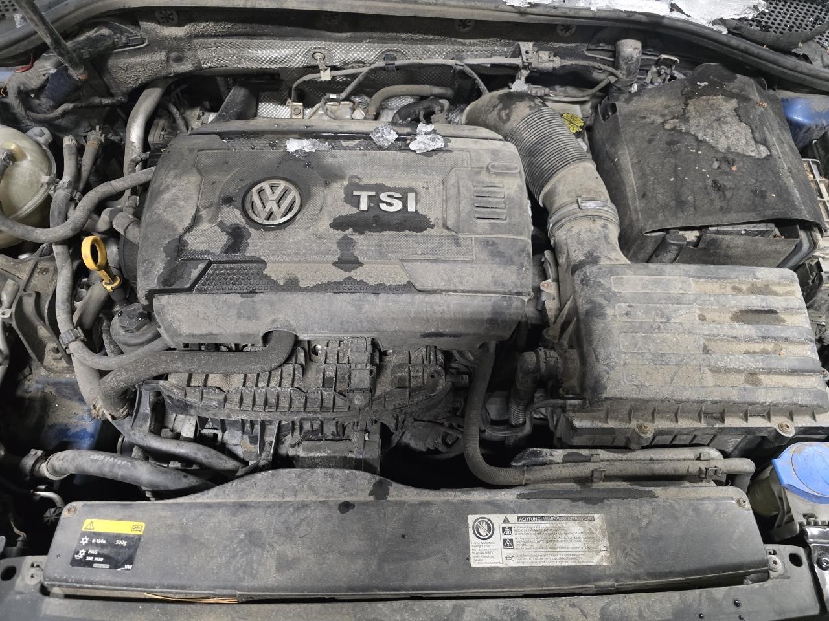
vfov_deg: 58.9
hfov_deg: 73.9
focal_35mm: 23
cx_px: 414
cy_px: 310
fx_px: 551
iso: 1000
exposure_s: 1/60
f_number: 1.7
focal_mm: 6.3
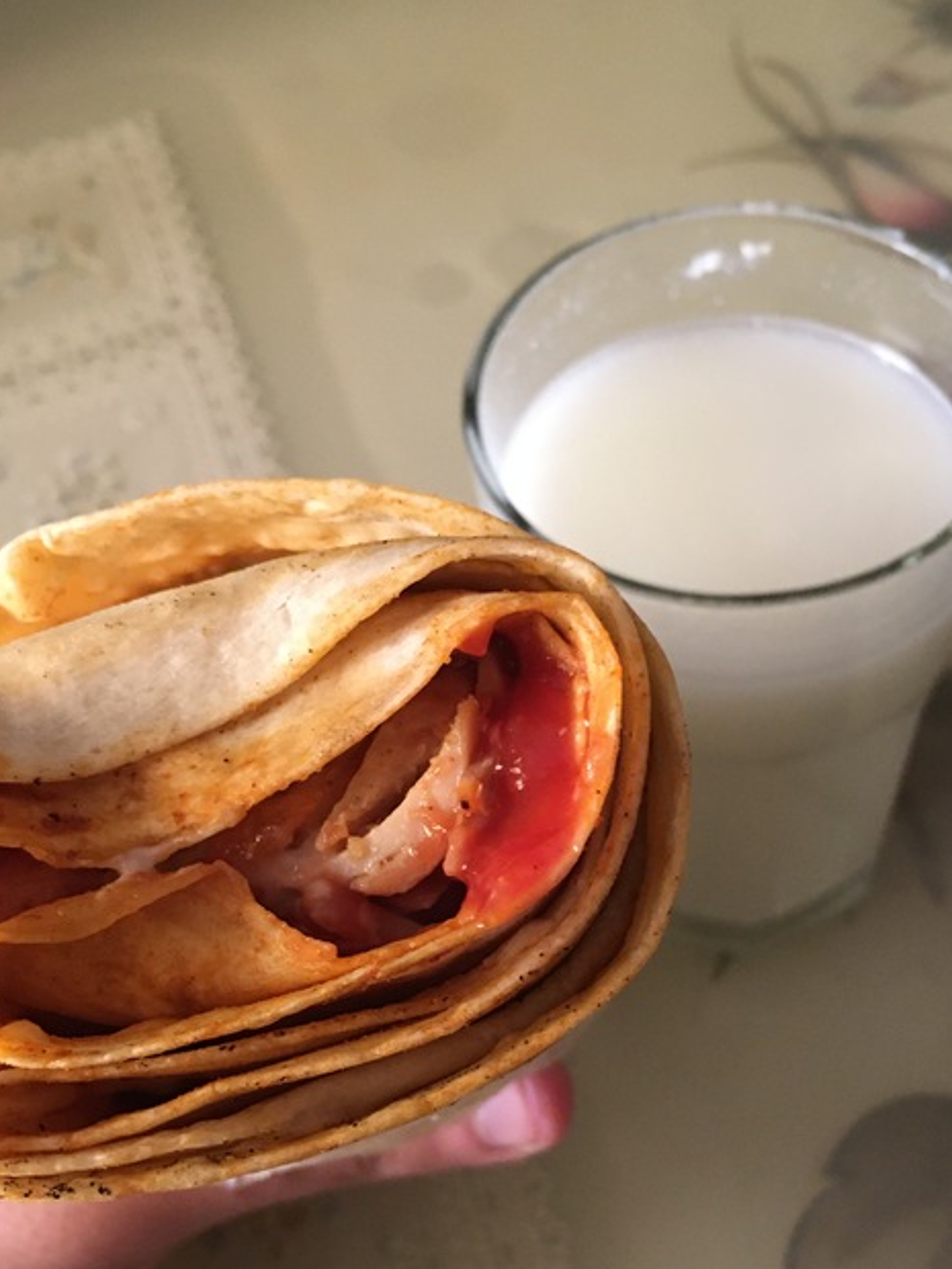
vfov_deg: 43.5
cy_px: 802
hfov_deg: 33.6
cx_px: 500
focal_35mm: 43
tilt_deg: -57.3
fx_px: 1577
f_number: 2.2
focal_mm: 4.15
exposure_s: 1/20
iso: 200
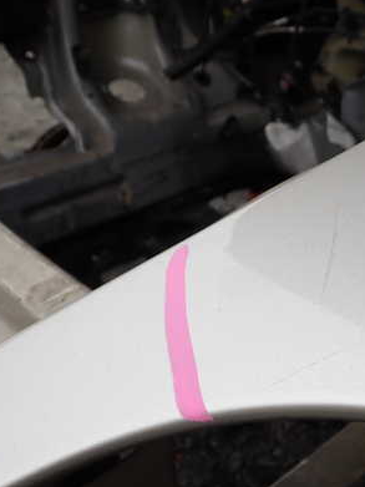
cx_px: 338
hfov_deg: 30.0
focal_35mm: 46
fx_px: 647
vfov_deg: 41.3
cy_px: 244
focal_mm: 5.4
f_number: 3.2
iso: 100
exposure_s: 1/500
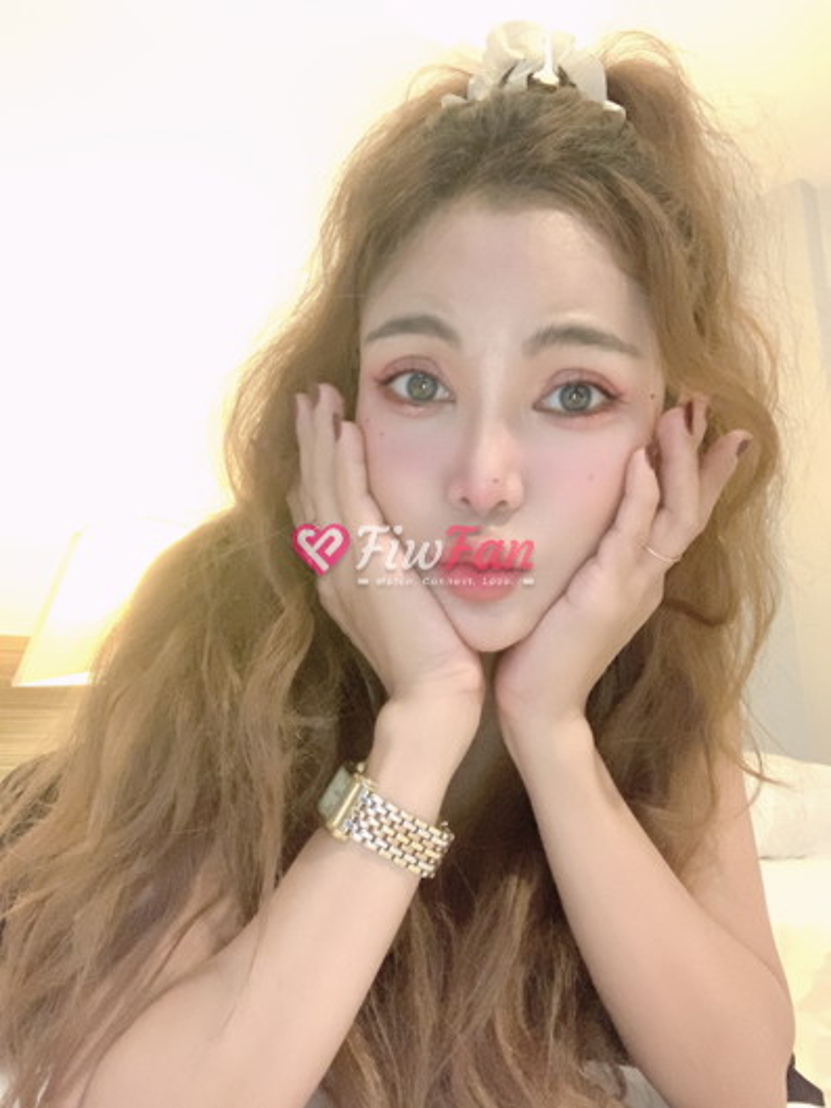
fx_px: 1024
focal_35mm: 32
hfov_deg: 44.2
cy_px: 554
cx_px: 416
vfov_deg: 56.8
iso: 800
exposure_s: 1/17
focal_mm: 2.87
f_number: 2.2
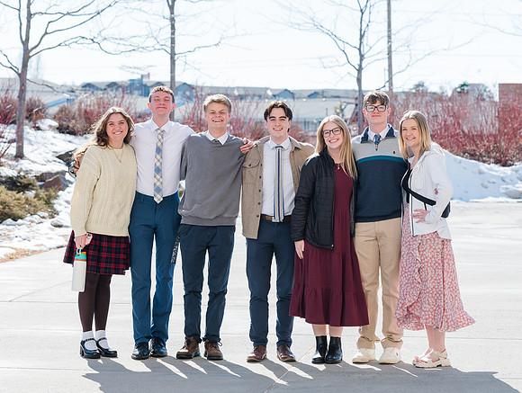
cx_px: 280
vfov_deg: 12.8
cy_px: 181
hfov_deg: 16.9
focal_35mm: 116
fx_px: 1752
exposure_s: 1/400
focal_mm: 95
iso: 100
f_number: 5.6
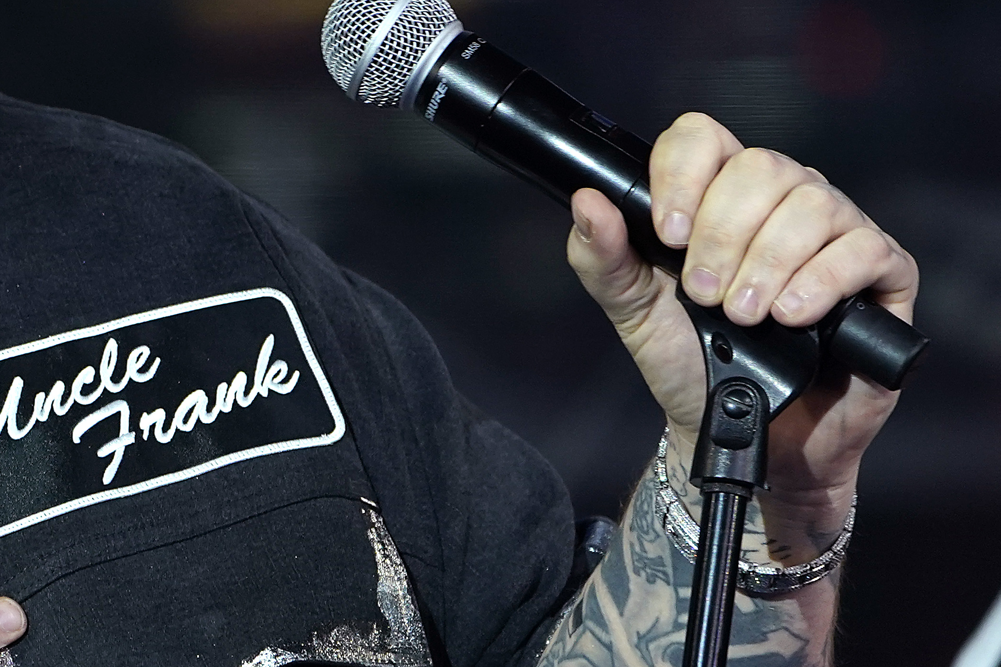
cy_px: 384
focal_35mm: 616
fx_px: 17127
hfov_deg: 3.3
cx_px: -223
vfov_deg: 2.2
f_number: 5.6
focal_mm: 215
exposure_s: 1/400
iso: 1250
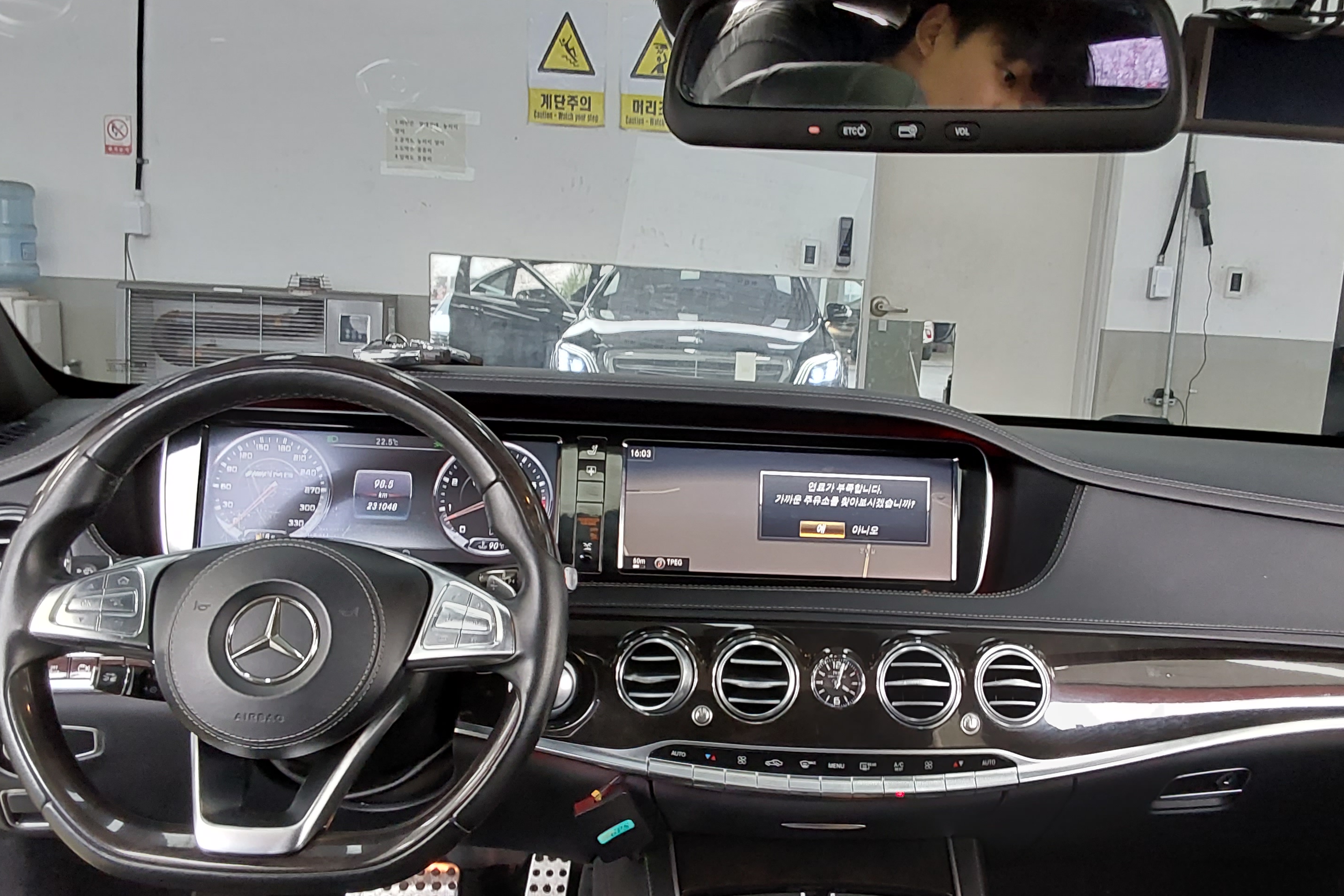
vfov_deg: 39.9
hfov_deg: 57.1
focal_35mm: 33
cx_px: 734
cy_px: 497
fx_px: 1232
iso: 160
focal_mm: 2.91
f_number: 1.9
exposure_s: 1/60
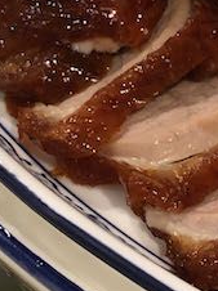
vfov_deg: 15.9
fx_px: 1043
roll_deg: -6.9
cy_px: 97
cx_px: 294
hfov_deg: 11.6
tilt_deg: -42.2
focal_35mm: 124
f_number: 1.8
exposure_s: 1/15
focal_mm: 3.99
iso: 64
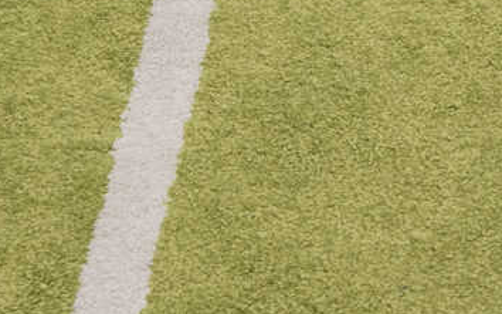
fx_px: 3214
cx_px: 1424
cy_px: -520
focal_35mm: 235
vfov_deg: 5.3
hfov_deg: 7.9
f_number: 6.3
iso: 400
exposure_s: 1/125
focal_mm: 34
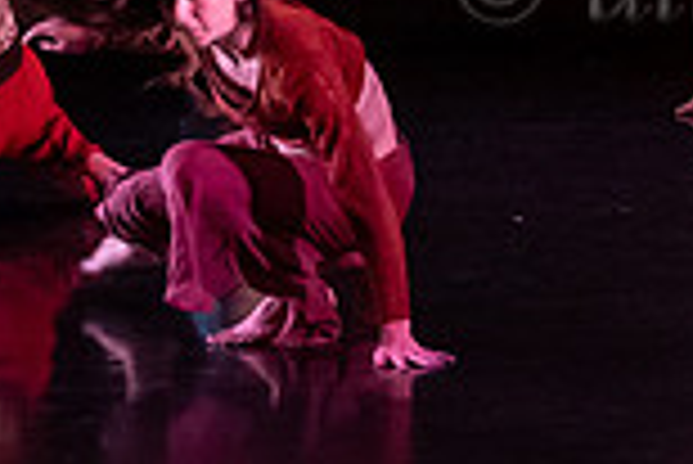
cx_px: 1437
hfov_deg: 9.2
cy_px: -95
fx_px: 4008
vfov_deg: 6.6
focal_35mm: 208
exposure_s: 1/400
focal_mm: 40
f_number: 4
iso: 4000
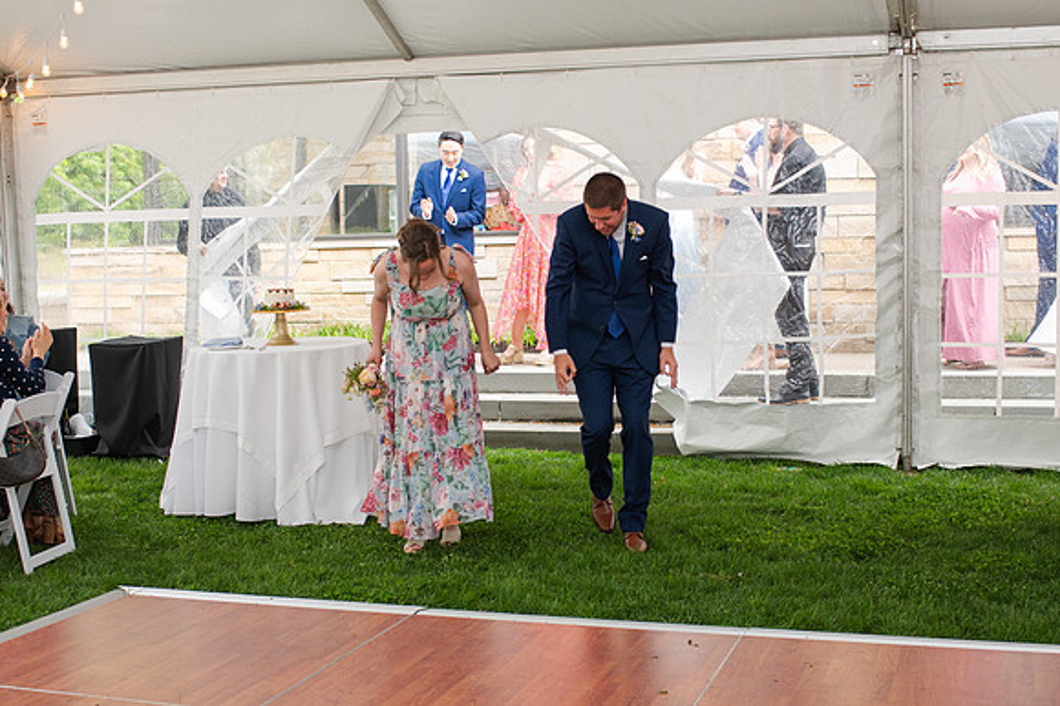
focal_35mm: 50
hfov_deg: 39.9
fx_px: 1460
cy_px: 383
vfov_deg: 27.2
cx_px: 536
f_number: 3.2
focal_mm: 35
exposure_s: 1/200
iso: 640
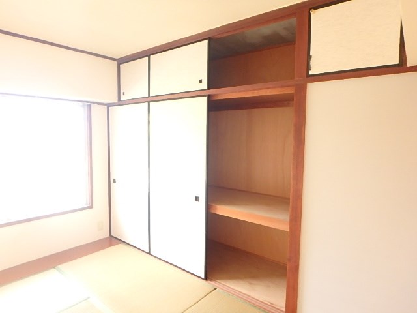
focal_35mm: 21
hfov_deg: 79.0
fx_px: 253
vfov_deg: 63.4
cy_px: 156
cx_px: 208
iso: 400
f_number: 3.5
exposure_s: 1/30
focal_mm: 3.7
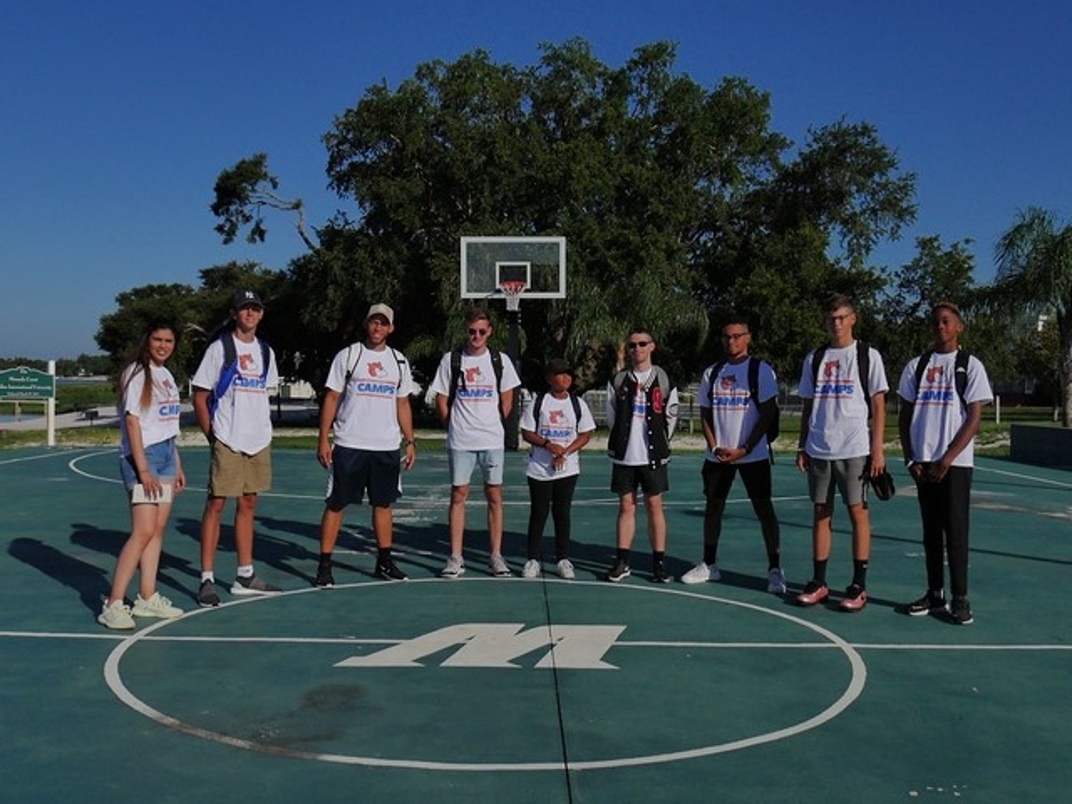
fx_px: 1053
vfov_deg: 41.8
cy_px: 402
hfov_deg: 54.0
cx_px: 536
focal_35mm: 34
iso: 400
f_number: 5.6
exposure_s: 1/6400
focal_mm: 17
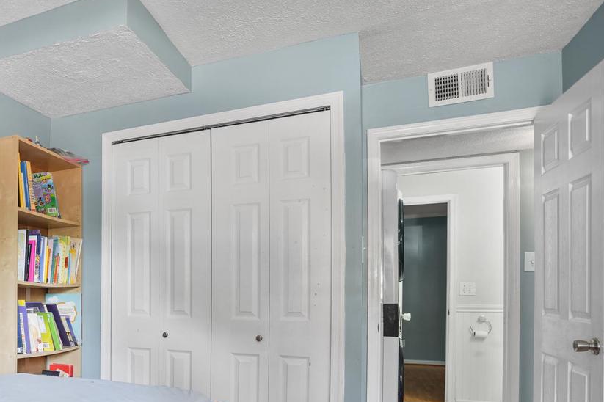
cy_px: 276
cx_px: 76
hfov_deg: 57.6
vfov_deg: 45.5
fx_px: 470
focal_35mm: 28
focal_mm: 16
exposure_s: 1/8
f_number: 2.8
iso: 100
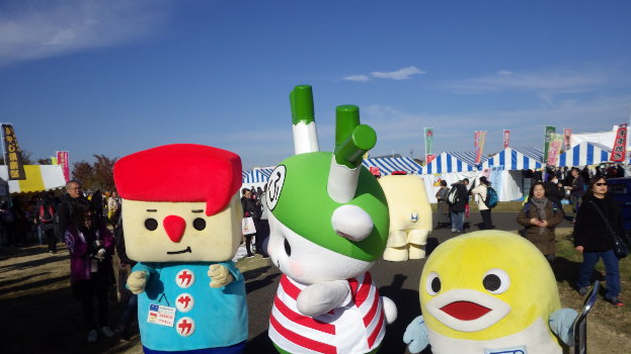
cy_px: 242
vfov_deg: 40.8
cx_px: 321
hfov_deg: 67.9
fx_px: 468
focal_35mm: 28
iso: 125
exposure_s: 1/500
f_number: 7.9
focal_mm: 4.5
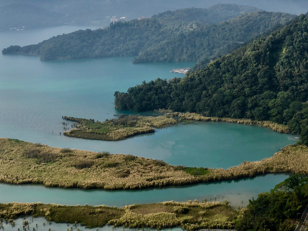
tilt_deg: -11.7
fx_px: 578
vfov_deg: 22.5
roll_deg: +2.8
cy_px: 92
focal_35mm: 65
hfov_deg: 29.7
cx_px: 186
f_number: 2.4
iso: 16
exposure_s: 1/545
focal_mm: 6
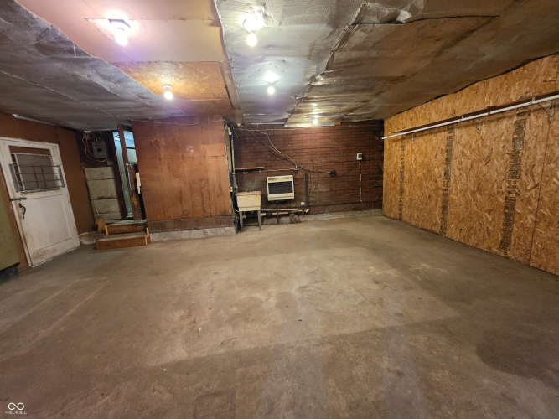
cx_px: 280
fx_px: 210
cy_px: 210
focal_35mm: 13
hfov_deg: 106.2
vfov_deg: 89.9
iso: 500
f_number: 1.9
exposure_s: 1/60
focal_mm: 2.2
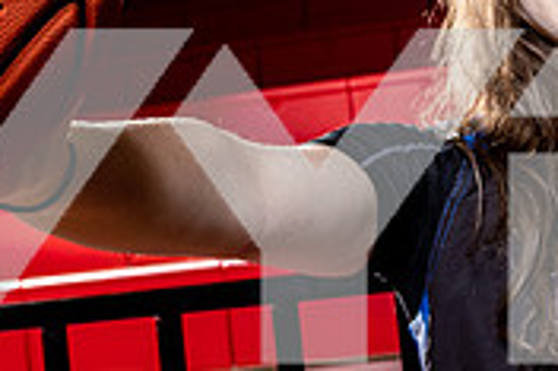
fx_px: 1688
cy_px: 198
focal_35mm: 109
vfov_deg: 12.5
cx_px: 447
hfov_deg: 18.6
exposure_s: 1/250
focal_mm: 33
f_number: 6.3
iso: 320
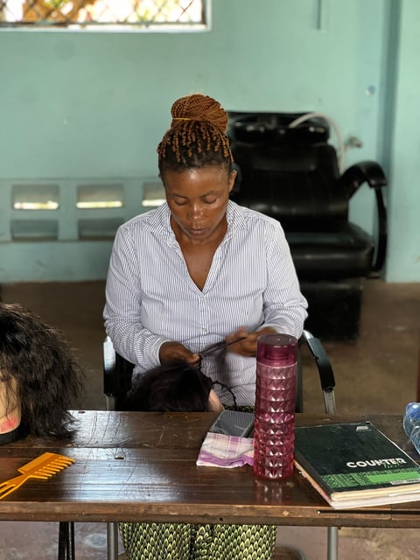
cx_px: 210
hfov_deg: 19.1
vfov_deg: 25.3
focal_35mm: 77
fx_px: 1246
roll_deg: -0.4
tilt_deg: -13.9
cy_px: 280
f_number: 2.8
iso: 200
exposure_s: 1/40
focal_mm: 9
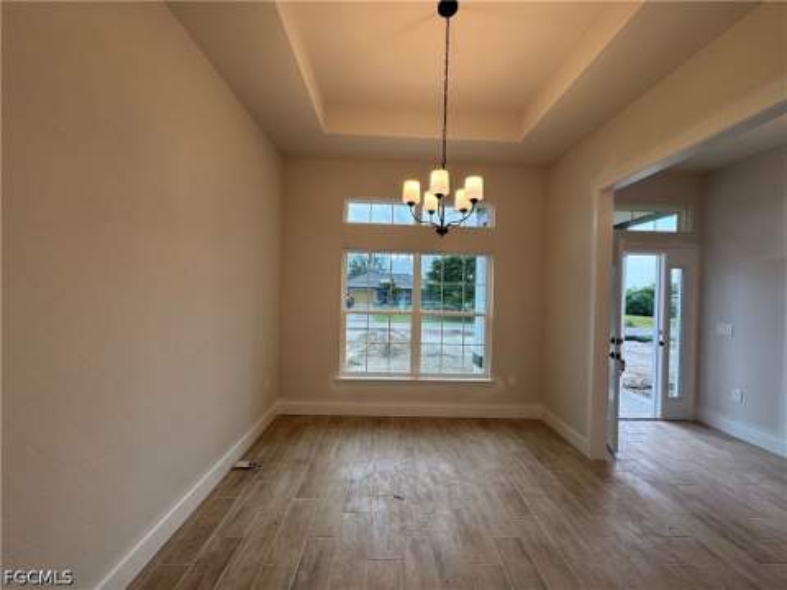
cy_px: 295
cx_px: 394
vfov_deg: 85.7
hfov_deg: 102.1
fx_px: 318
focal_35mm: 14
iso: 100
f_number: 2.2
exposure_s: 1/120
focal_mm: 2.22
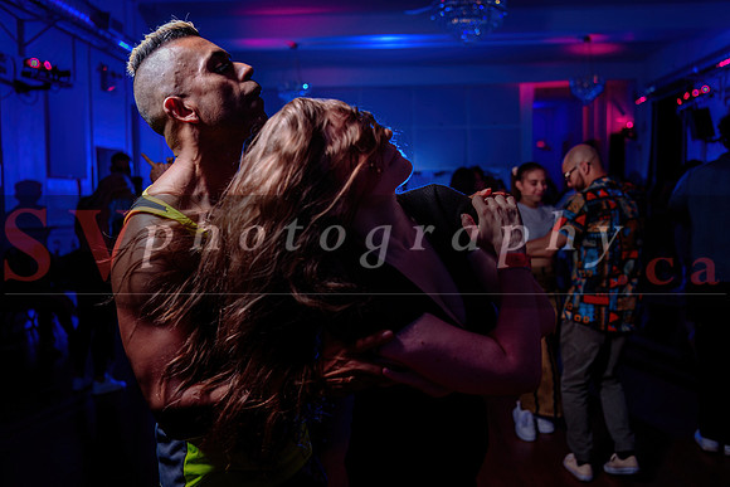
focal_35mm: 34
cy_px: 244
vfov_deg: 38.9
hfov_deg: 55.8
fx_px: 690
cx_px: 365
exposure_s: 1/80
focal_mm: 34
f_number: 3.2
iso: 800
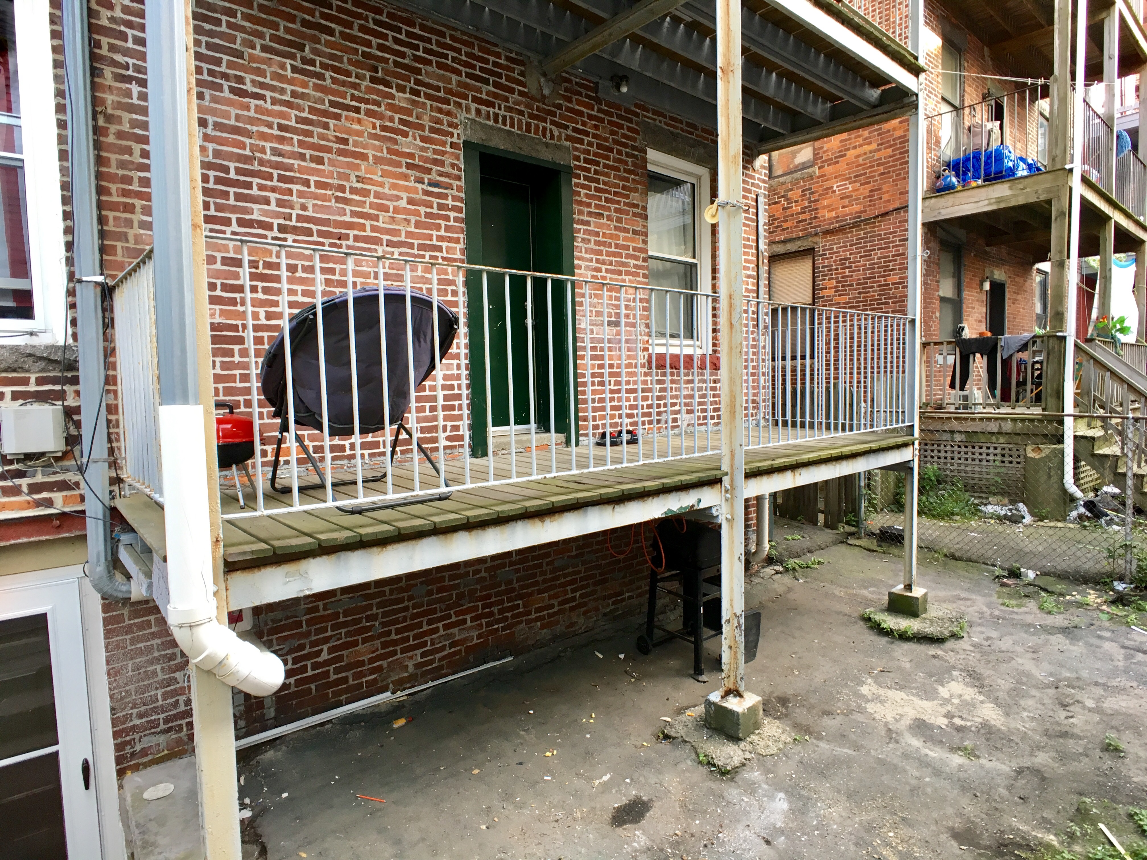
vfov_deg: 48.2
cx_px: 574
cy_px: 430
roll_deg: +1.1
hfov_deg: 61.7
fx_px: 961
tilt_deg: -4.2
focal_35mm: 29
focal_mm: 4.15
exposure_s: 1/30
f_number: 2.2
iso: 25
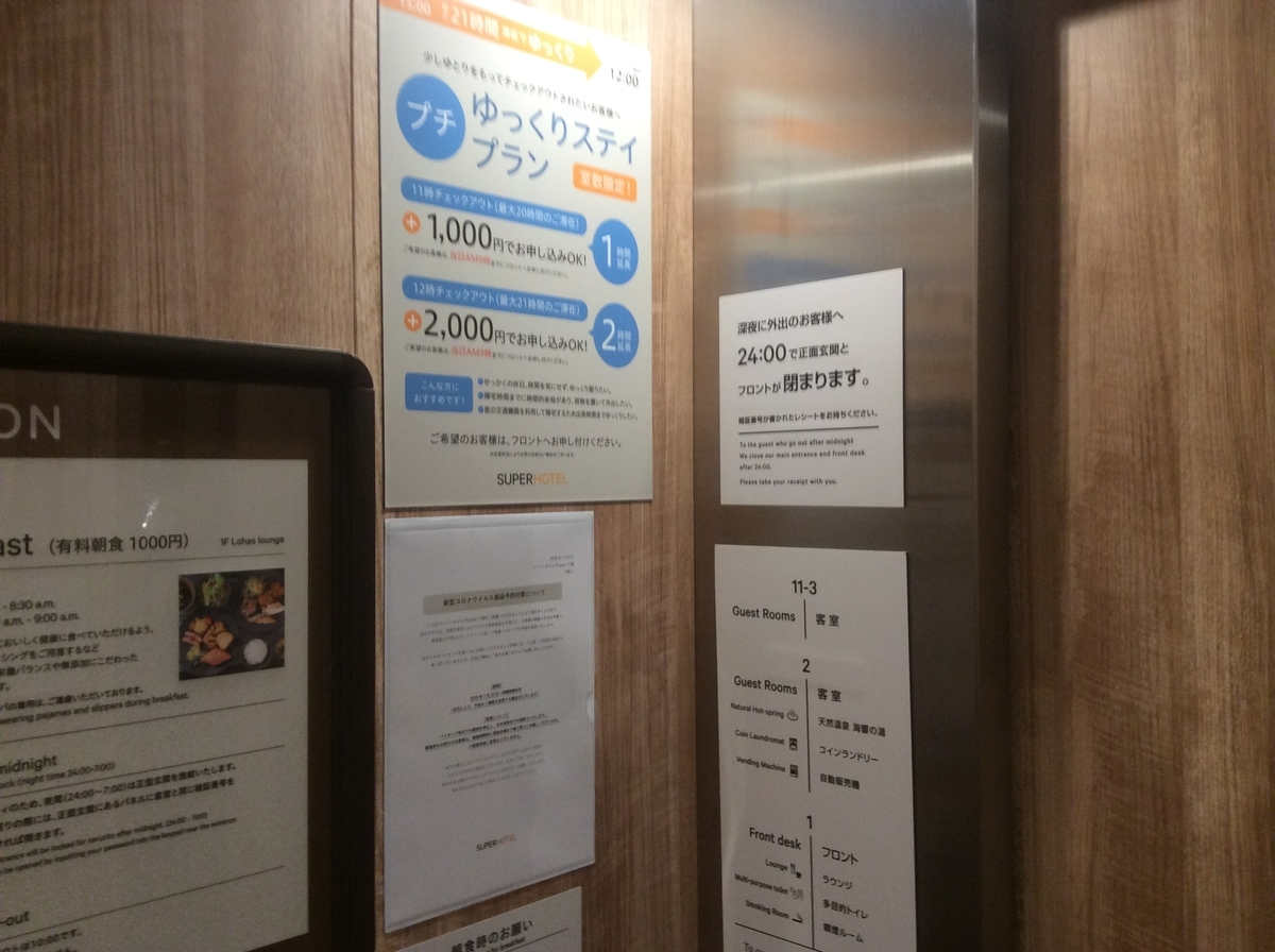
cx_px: 638
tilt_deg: -0.5
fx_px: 1177
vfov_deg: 44.0
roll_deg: -0.9
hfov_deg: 56.9
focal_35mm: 32
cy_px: 476
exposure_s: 1/24
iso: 80
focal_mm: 3.3
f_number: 2.4
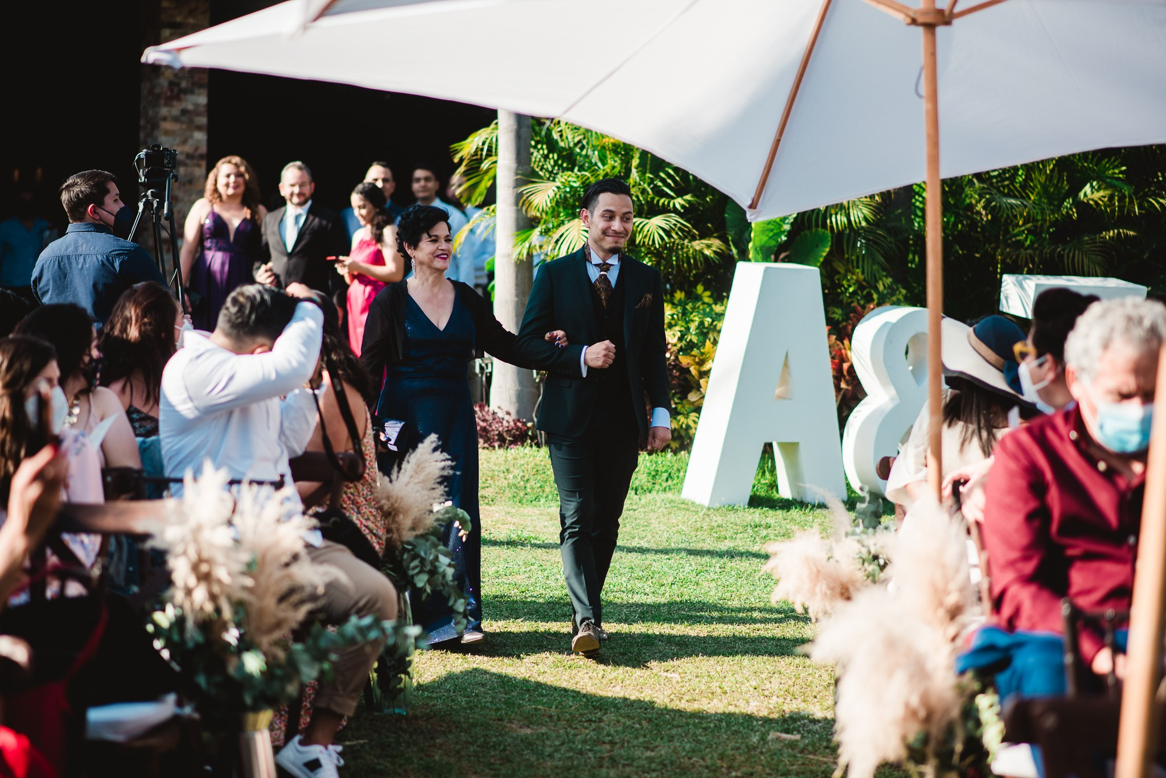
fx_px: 2754
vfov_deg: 16.1
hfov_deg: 23.9
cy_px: 389
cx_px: 583
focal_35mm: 85
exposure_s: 1/1600
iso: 80
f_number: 2.5
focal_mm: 85
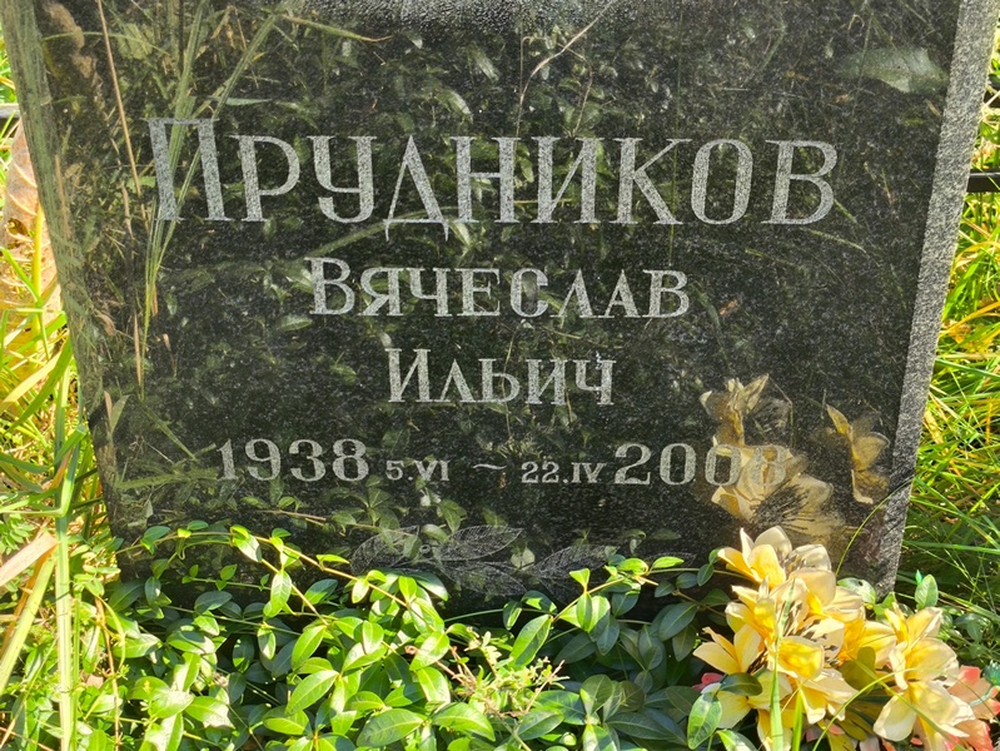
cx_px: 500
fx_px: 1445
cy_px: 376
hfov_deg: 38.2
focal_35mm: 50
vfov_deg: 29.1
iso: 50
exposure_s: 1/208
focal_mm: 4.71
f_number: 1.7
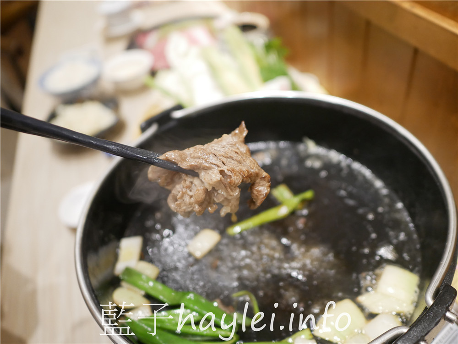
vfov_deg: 46.8
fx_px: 397
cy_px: 172
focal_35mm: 30
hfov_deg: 60.0
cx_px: 229
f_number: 1.7
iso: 1250
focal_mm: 15
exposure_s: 1/60
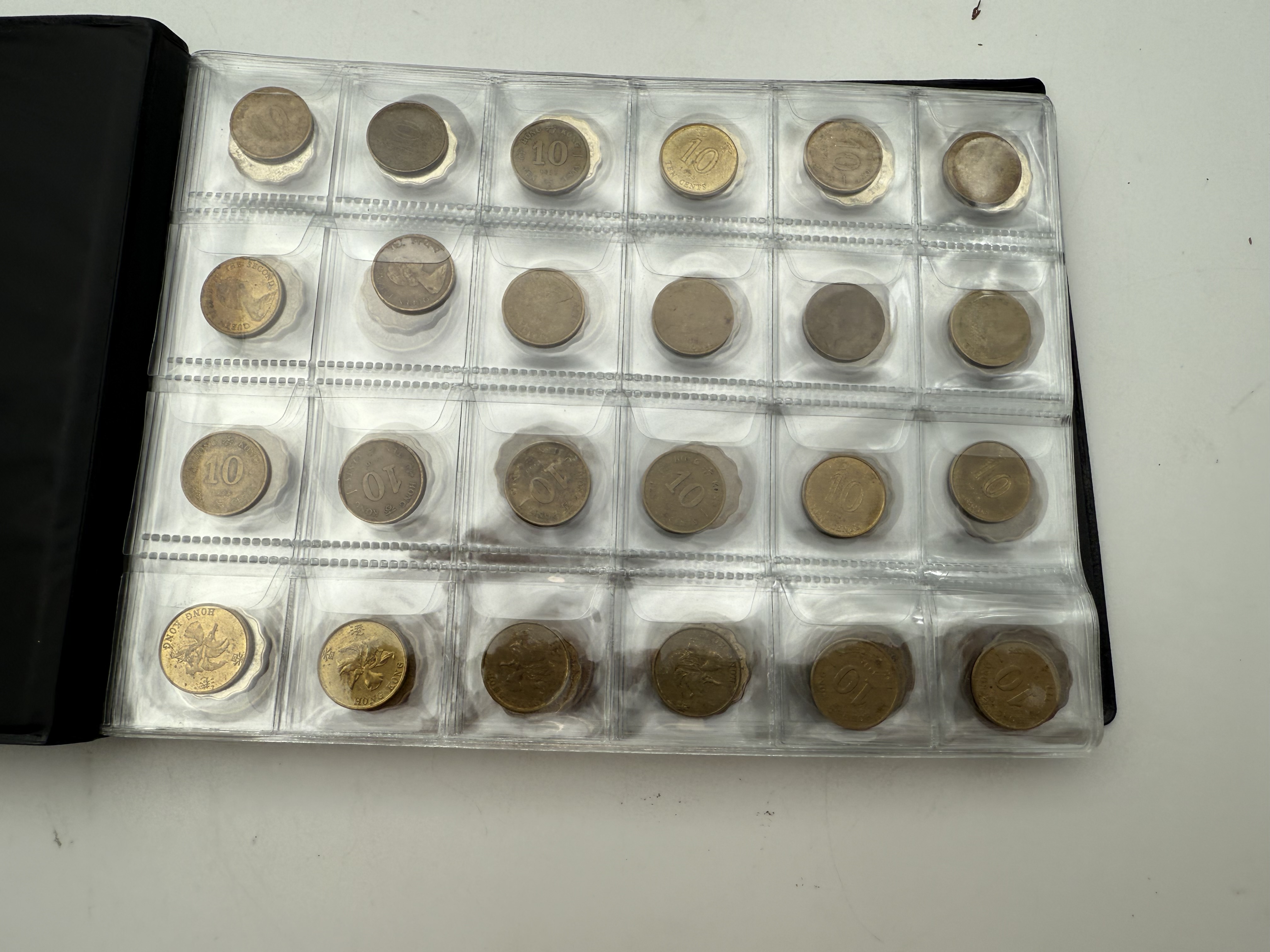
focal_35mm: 24
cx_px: 635
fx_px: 881
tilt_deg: -77.1
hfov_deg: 71.6
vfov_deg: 56.8
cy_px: 476
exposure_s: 1/309
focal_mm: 2.22
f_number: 2.2
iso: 40
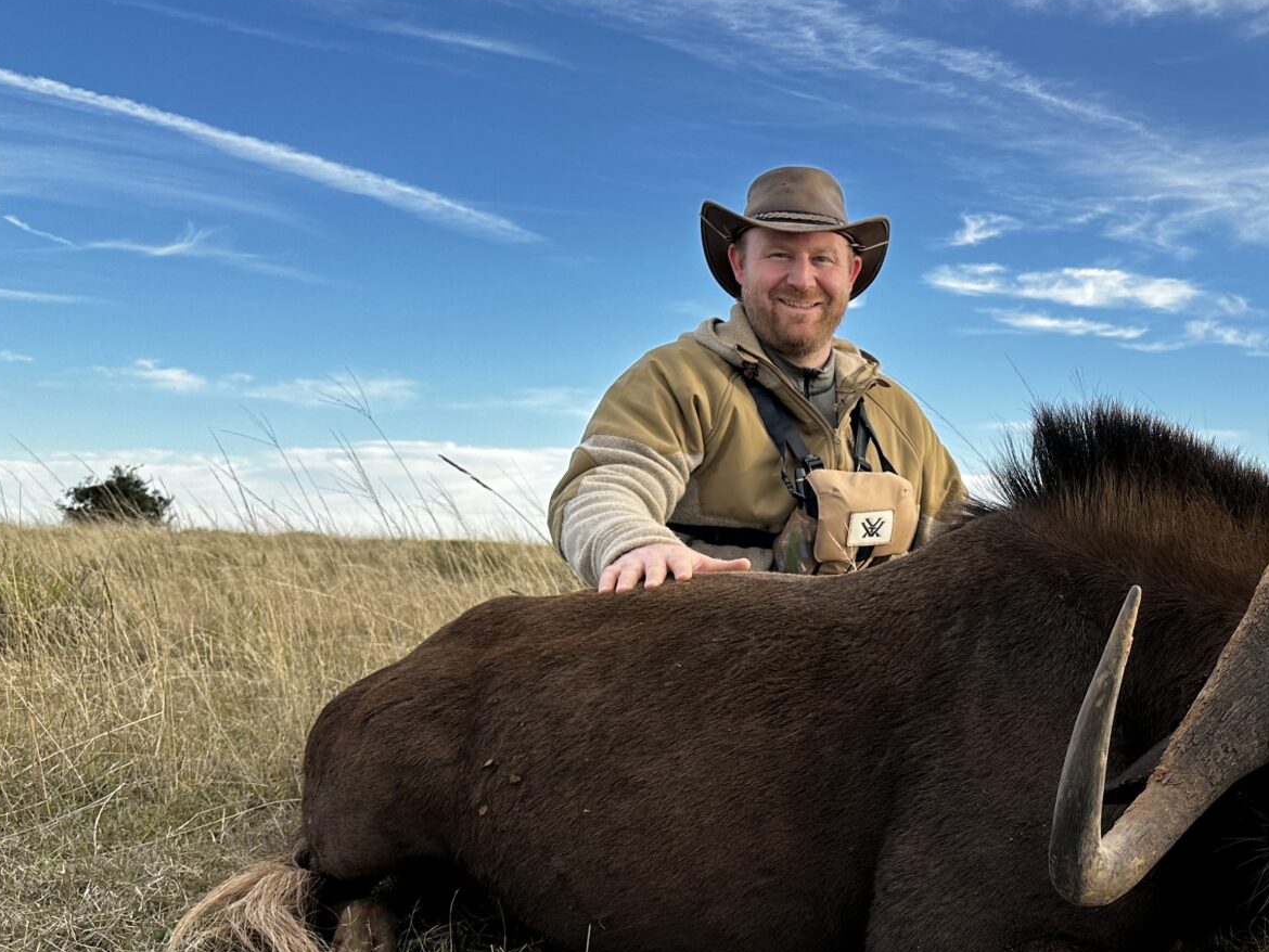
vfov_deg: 34.2
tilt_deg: -1.3
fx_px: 1540
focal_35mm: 42
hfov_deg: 42.2
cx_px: 1065
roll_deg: -1.5
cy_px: 592
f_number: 1.78
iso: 80
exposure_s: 1/1779
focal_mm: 6.86
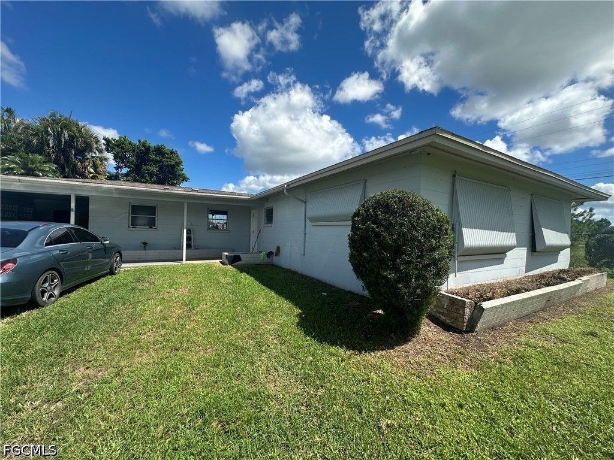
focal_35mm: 14
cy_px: 230
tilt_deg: -1.4
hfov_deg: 102.1
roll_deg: -1.5
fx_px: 248
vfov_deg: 85.7
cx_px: 307
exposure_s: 1/1335
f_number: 2.2
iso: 50
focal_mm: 2.22
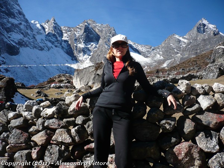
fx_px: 226
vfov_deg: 40.7
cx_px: 112
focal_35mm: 35
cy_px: 84
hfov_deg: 52.6
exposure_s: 1/1000
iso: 100
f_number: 2.8
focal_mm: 5.8
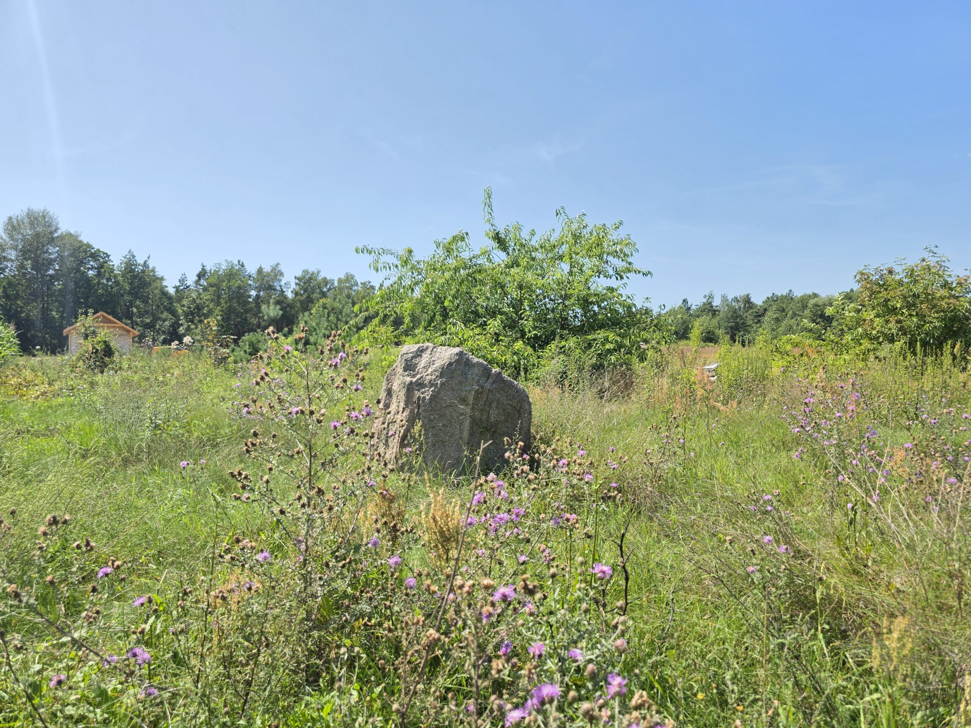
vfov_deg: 58.9
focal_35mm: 23
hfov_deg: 73.9
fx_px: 645
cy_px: 364
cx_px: 486
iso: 80
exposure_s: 1/2715
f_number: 1.7
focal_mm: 6.3
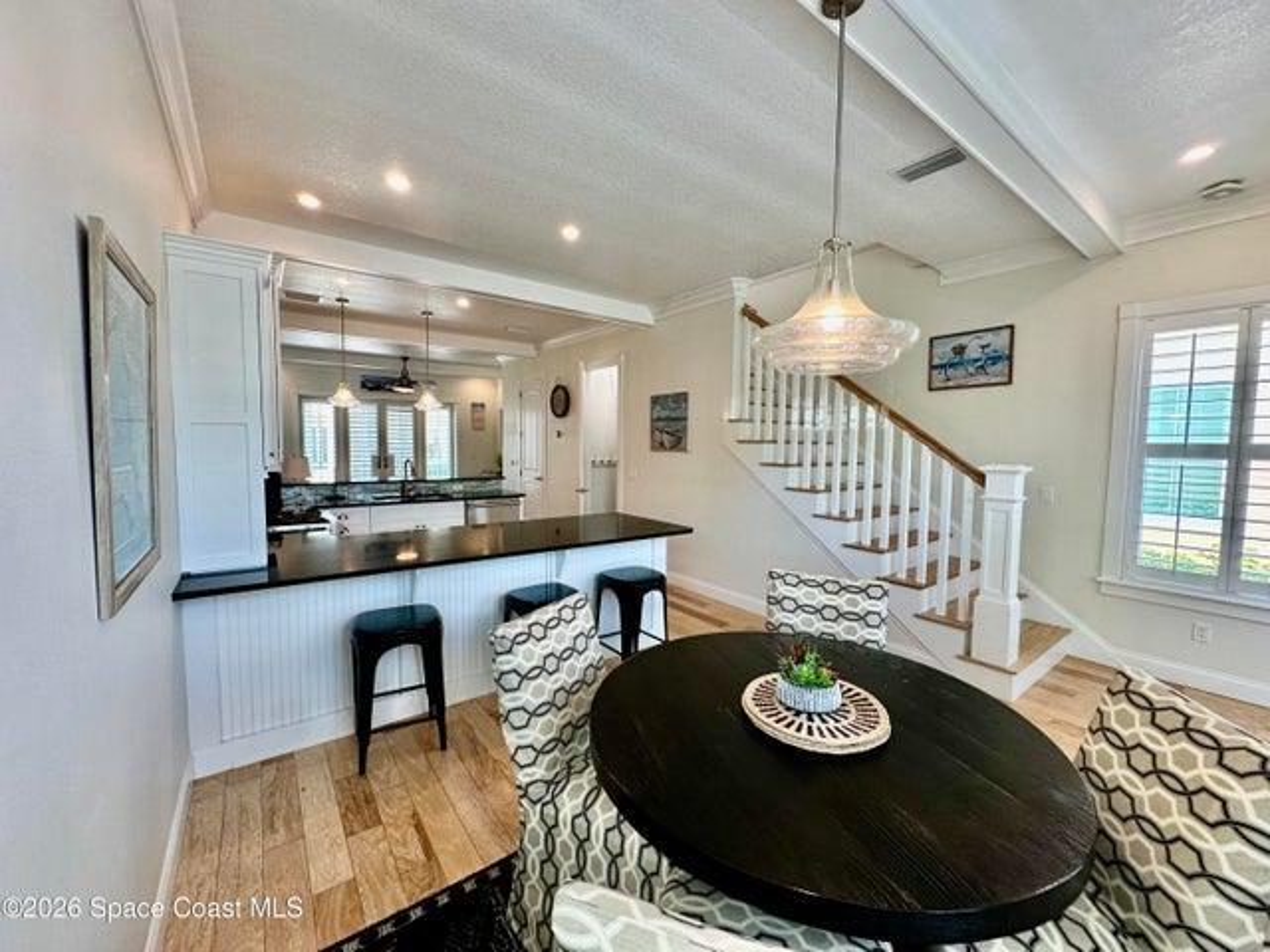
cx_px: 635
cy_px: 476
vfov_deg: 85.7
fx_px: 514
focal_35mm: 14
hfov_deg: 102.1
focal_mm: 2.22
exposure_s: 1/120
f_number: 2.2
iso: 160
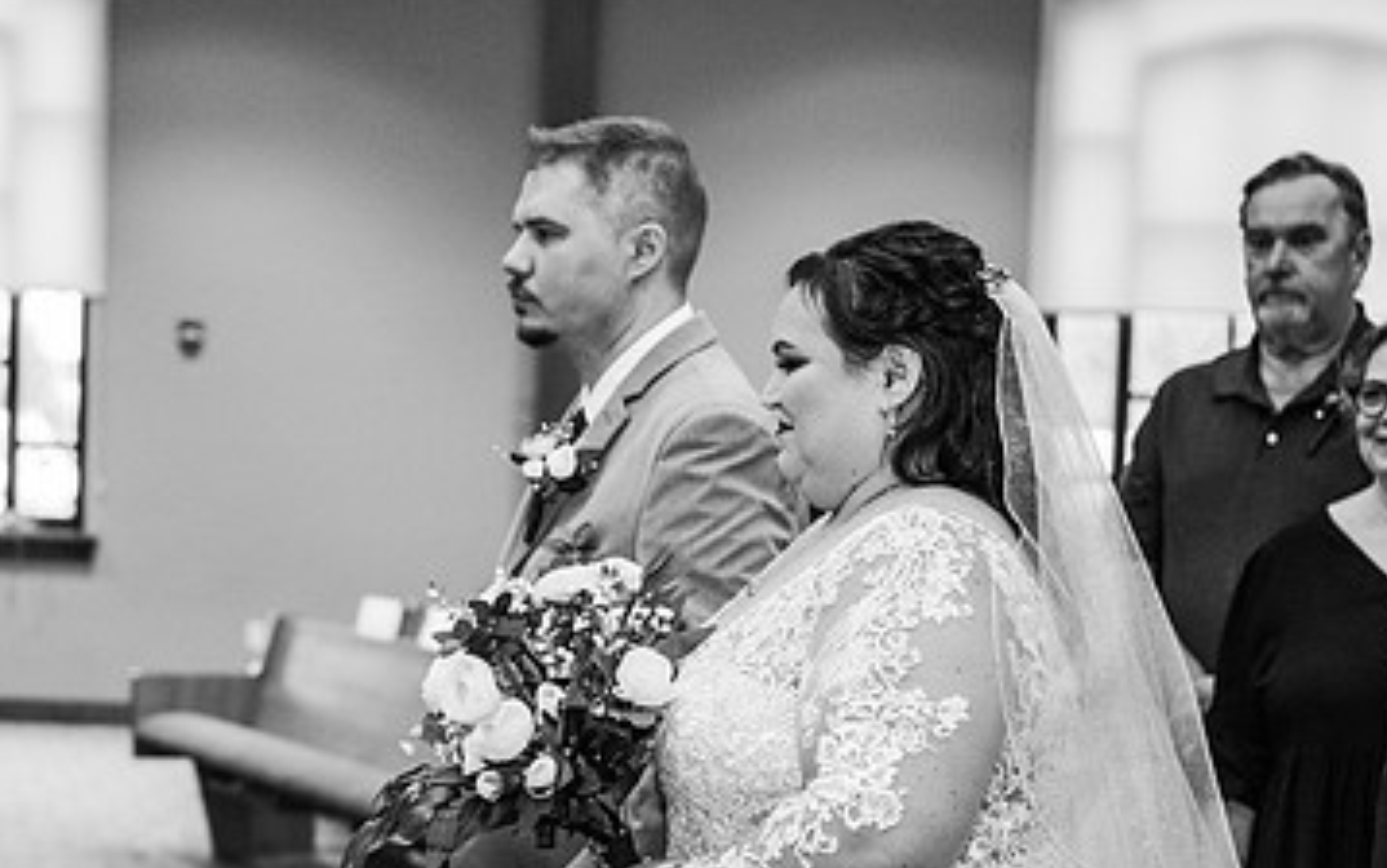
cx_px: 519
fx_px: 2874
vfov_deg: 17.1
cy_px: 626
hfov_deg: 27.0
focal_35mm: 76
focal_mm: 46
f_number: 2.8
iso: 2000
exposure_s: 1/200
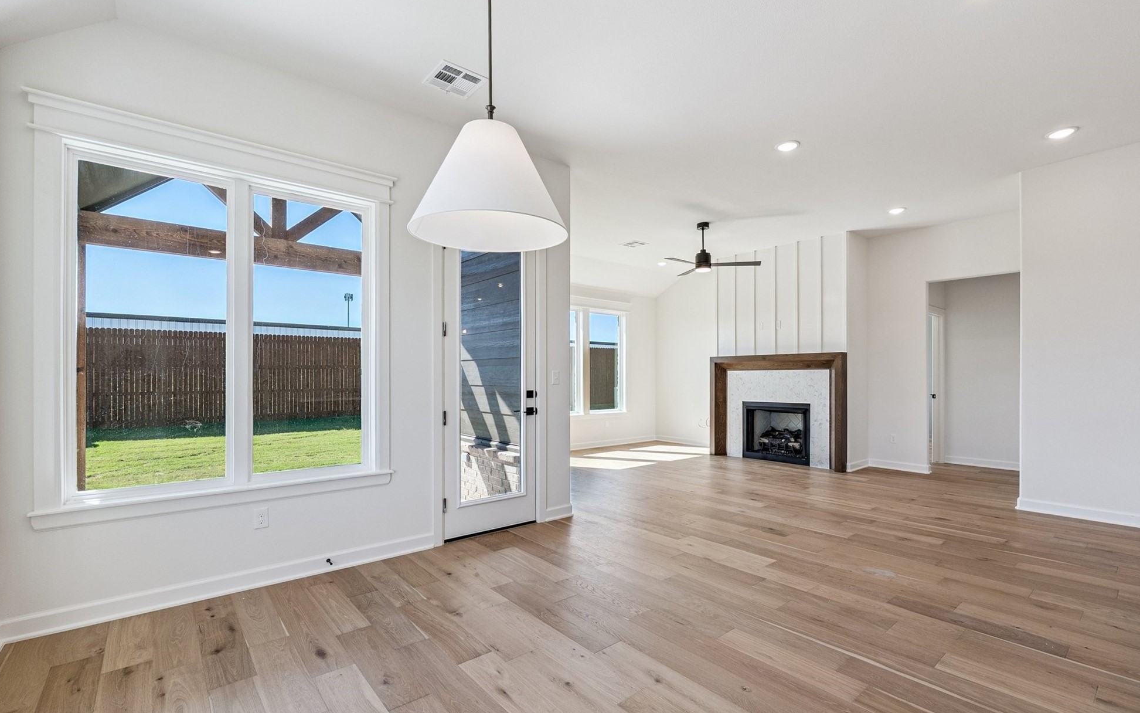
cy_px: 372
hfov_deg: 97.8
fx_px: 497
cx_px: 578
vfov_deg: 71.2
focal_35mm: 16
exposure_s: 1/125
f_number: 6.3
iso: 200
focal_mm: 10
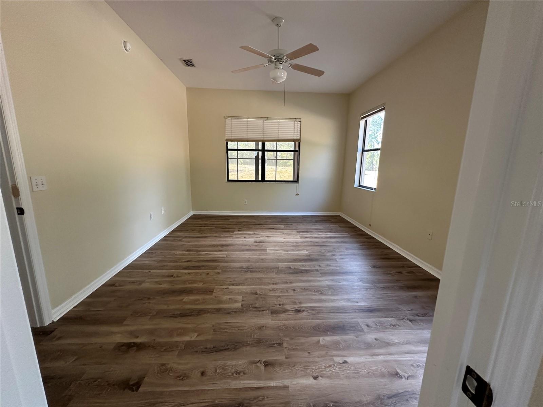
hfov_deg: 102.1
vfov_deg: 85.7
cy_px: 204
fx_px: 220
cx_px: 272
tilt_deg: -10.4
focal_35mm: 14
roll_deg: -1.2
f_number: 2.2
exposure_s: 1/99
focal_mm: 2.22
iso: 200
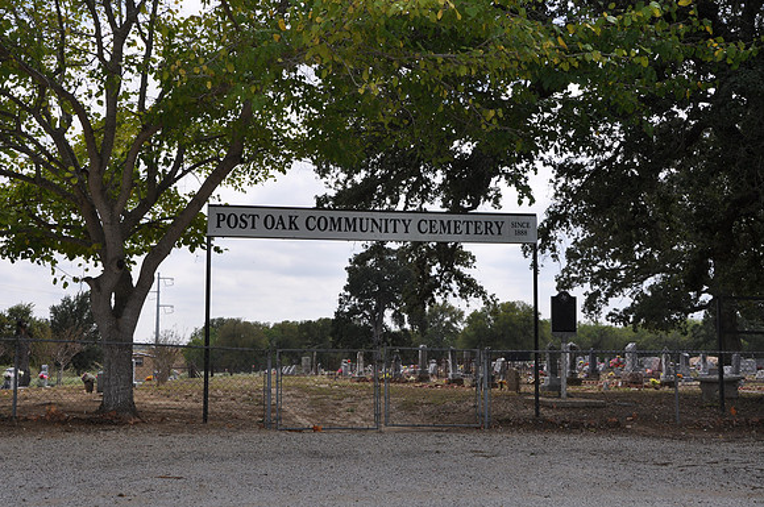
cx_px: 382
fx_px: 890
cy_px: 254
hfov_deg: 46.5
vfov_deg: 31.8
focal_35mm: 42
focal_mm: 28
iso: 200
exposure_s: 1/125
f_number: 11
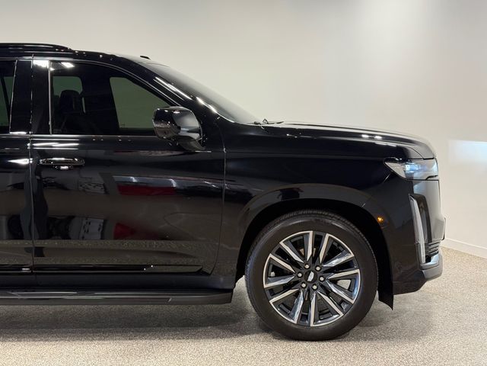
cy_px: 183
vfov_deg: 30.3
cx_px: 244
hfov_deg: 39.7
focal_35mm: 48
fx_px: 675
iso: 64
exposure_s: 1/120
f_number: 1.78
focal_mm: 6.76
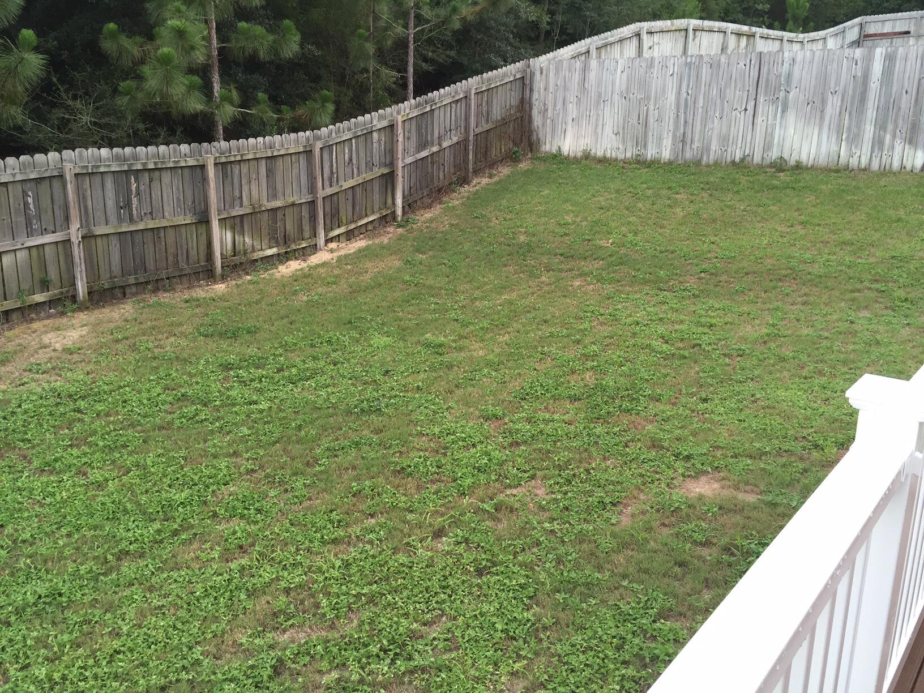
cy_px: 346
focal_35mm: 29
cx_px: 462
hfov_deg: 61.7
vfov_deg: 48.2
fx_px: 774
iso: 50
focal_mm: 4.15
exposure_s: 1/120
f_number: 2.2
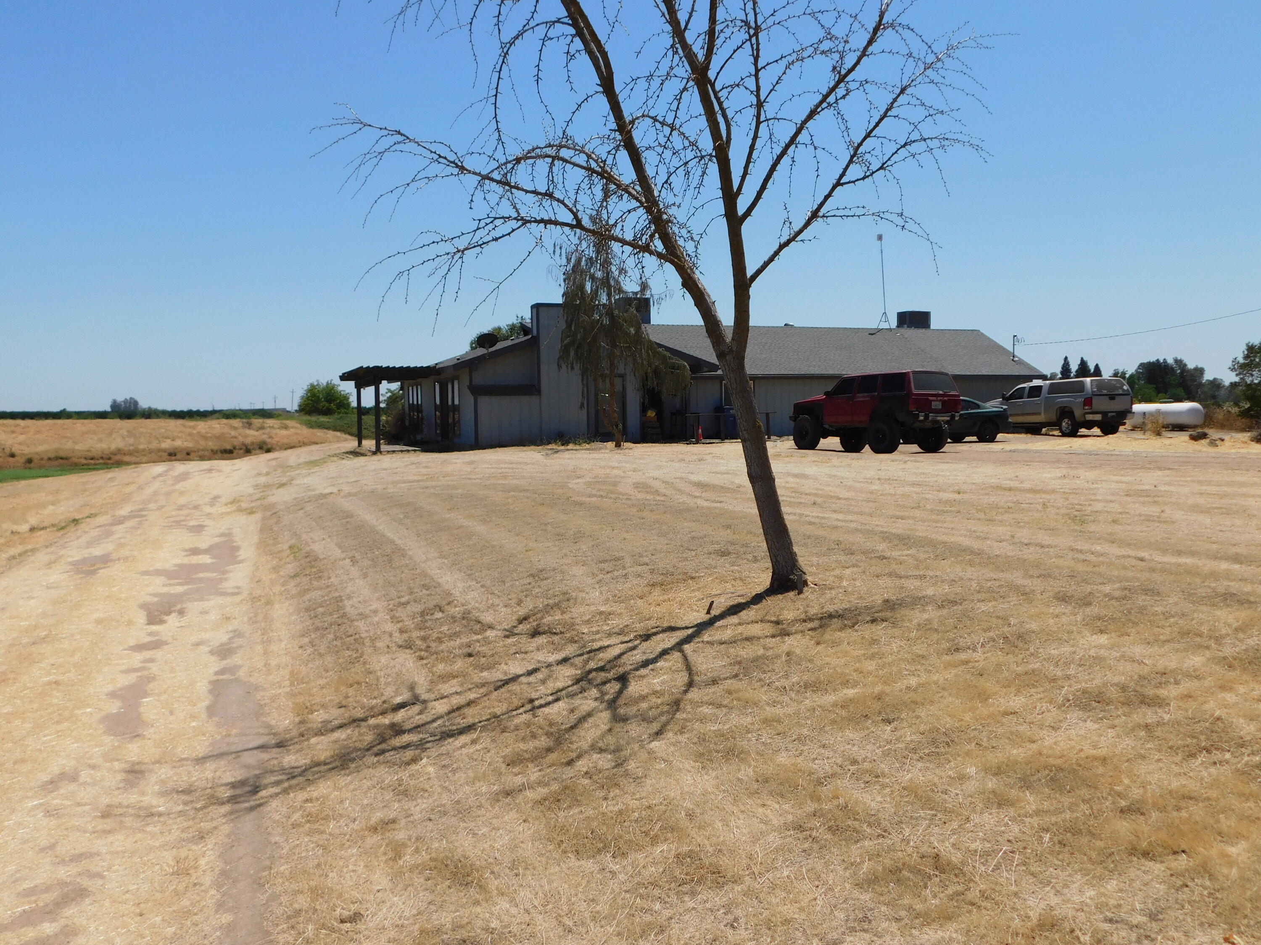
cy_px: 472
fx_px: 1093
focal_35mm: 30
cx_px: 630
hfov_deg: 60.0
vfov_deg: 46.8
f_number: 6.4
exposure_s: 1/640
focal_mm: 5.3
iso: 125
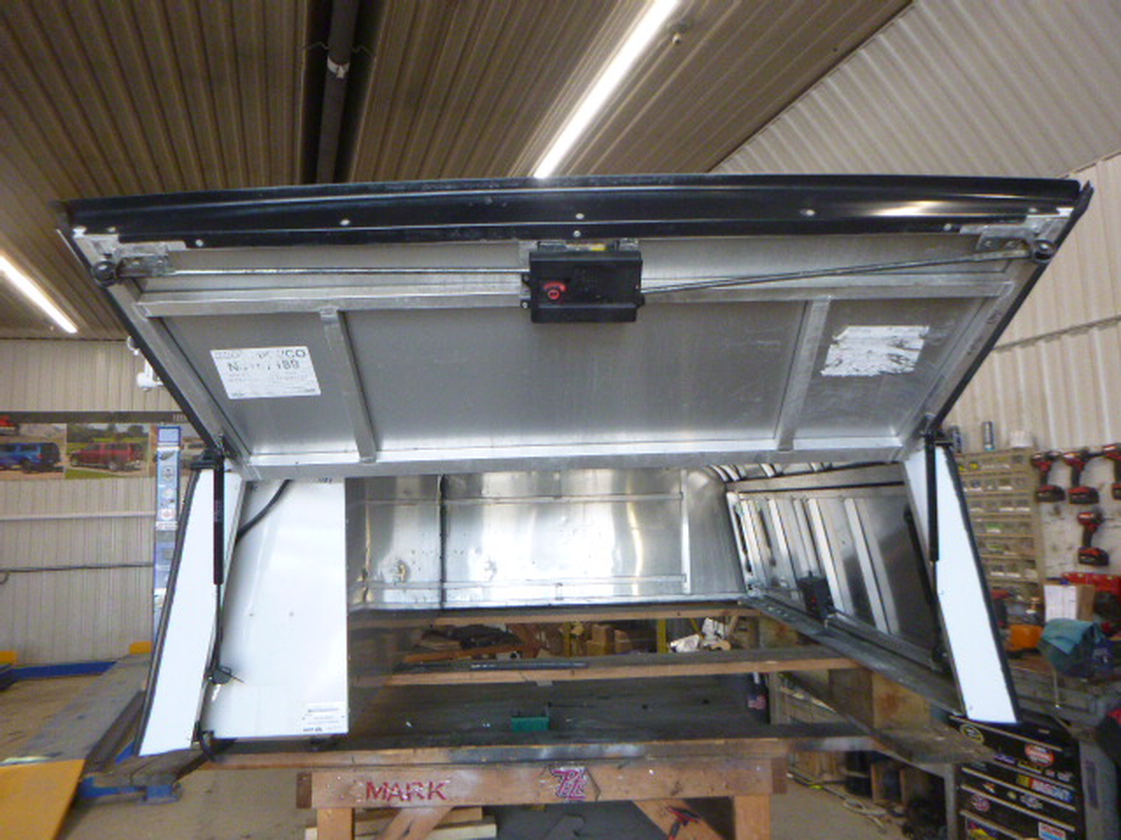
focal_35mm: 25
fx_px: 810
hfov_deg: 69.4
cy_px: 420
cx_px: 560
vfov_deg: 54.9
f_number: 3.9
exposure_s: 1/60
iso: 400
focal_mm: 4.5
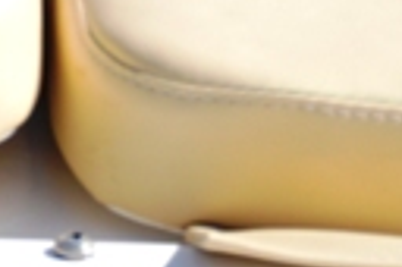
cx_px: 22
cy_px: -619
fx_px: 3770
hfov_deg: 6.1
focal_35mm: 338
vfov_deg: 3.9
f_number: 4
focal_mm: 32
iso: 100
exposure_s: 1/500
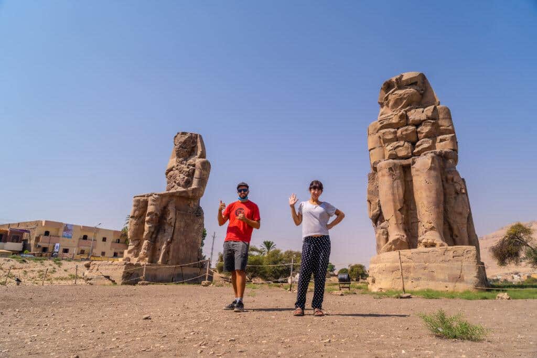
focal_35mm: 24
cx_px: 268
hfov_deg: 73.7
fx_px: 358
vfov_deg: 53.1
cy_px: 179
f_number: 7.1
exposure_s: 1/100
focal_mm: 24
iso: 100
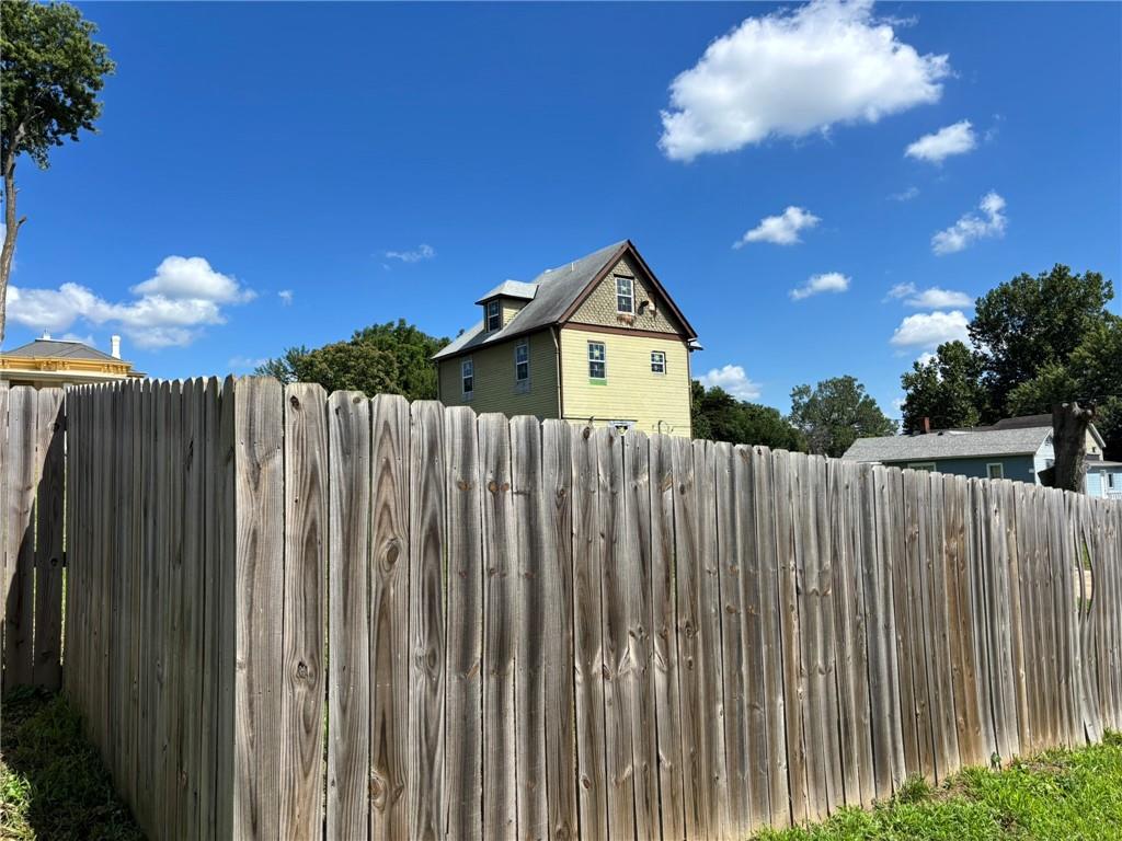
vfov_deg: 53.1
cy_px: 420
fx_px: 843
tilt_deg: +4.6
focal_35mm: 26
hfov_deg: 67.3
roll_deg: +1.7
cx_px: 561
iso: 50
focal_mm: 5.96
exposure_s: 1/3413
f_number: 1.6
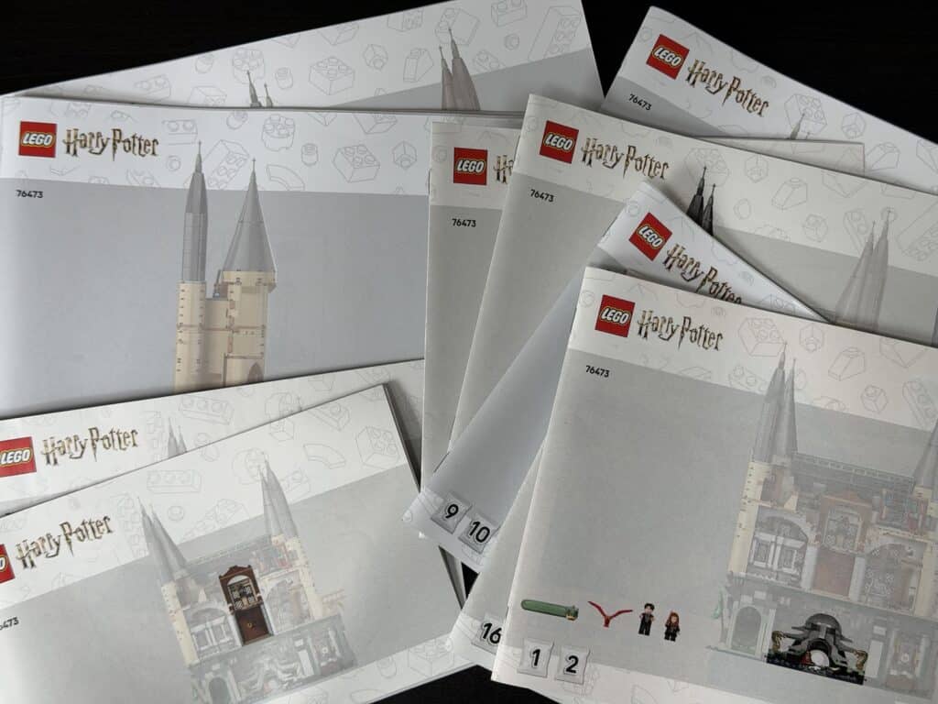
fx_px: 1301
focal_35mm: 48
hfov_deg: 39.7
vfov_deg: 30.3
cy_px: 352
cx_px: 469
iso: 50
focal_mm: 6.76
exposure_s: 1/121
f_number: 1.78
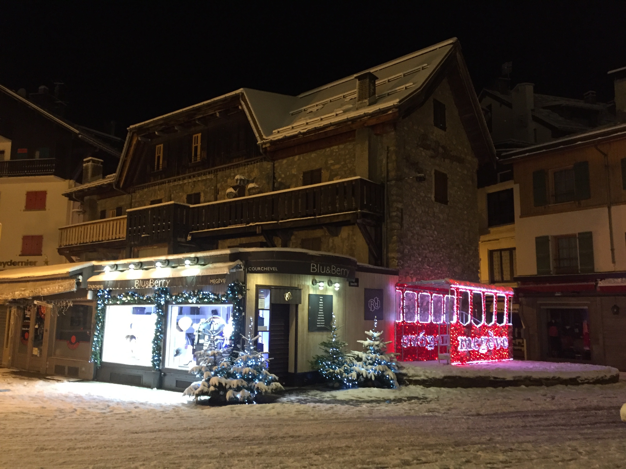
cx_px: 313
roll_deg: +0.2
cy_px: 234
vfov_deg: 48.2
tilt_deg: +9.1
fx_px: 524
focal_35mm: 29
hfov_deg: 61.7
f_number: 2.2
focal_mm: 4.15
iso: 250
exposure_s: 1/20
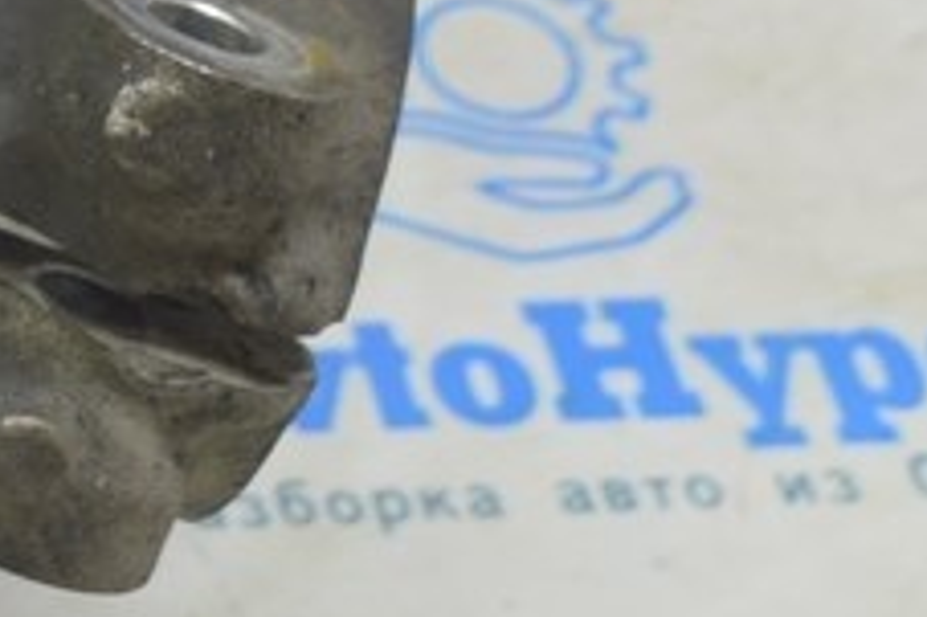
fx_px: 4355
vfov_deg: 7.8
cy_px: -570
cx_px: -964
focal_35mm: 169
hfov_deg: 11.0
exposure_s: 1/20
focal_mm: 25
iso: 400
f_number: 5.6
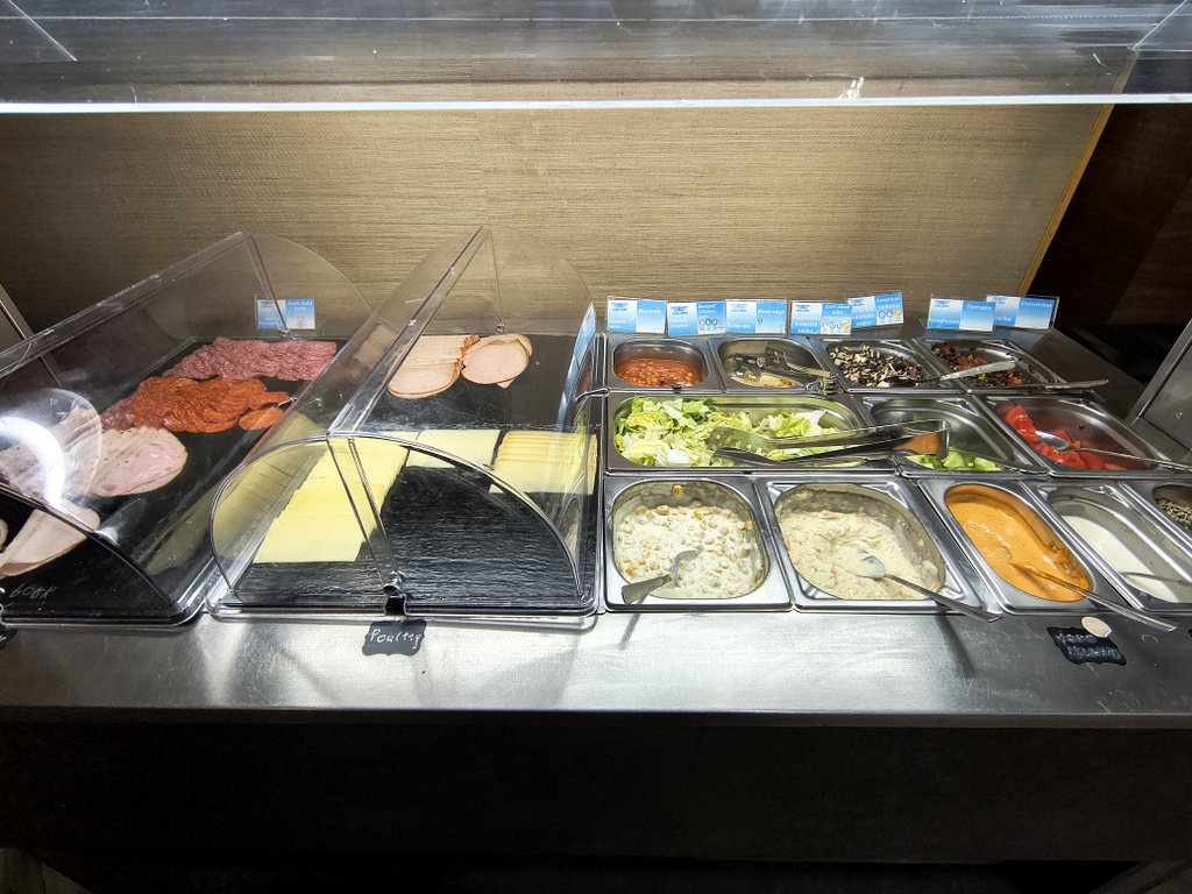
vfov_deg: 94.5
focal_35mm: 12
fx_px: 413
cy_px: 447
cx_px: 596
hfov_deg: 110.5
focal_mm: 2.13
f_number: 2.2
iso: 237
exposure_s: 1/50
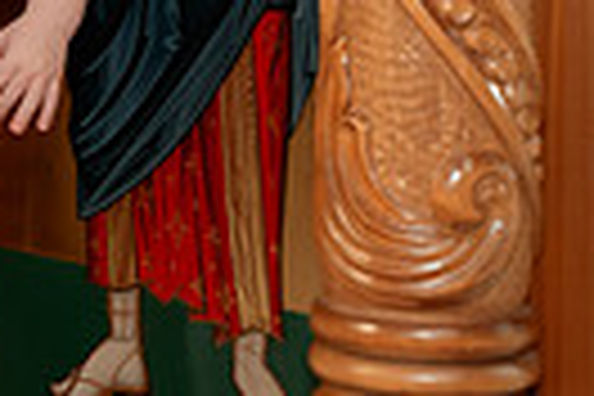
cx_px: 14
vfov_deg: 7.9
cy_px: -356
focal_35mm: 167
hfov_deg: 12.2
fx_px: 2755
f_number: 3.5
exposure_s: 1/160
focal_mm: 38
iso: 2500
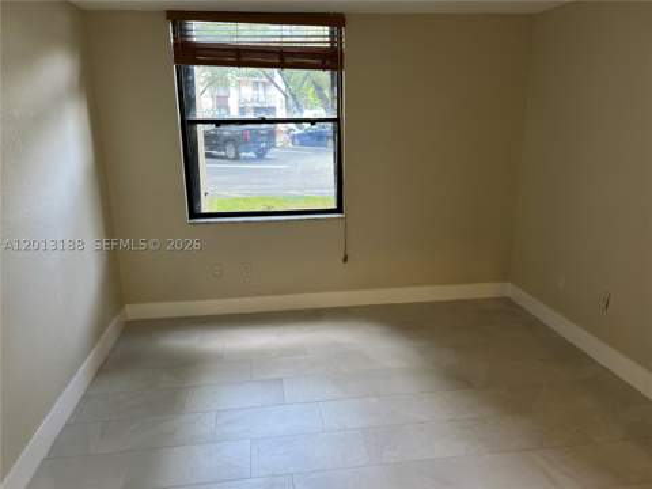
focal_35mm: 26
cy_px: 244
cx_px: 326
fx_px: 490
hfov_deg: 67.3
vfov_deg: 53.1
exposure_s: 1/60
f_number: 1.5
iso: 80
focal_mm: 5.7
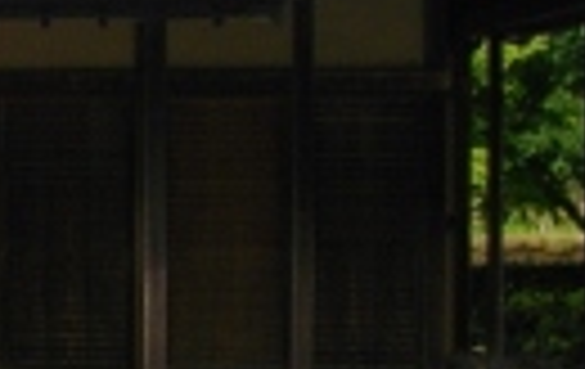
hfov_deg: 14.7
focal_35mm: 130
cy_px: 115
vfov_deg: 10.1
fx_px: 2078
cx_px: -342
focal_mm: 5.7
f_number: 2.9
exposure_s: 1/640
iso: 100
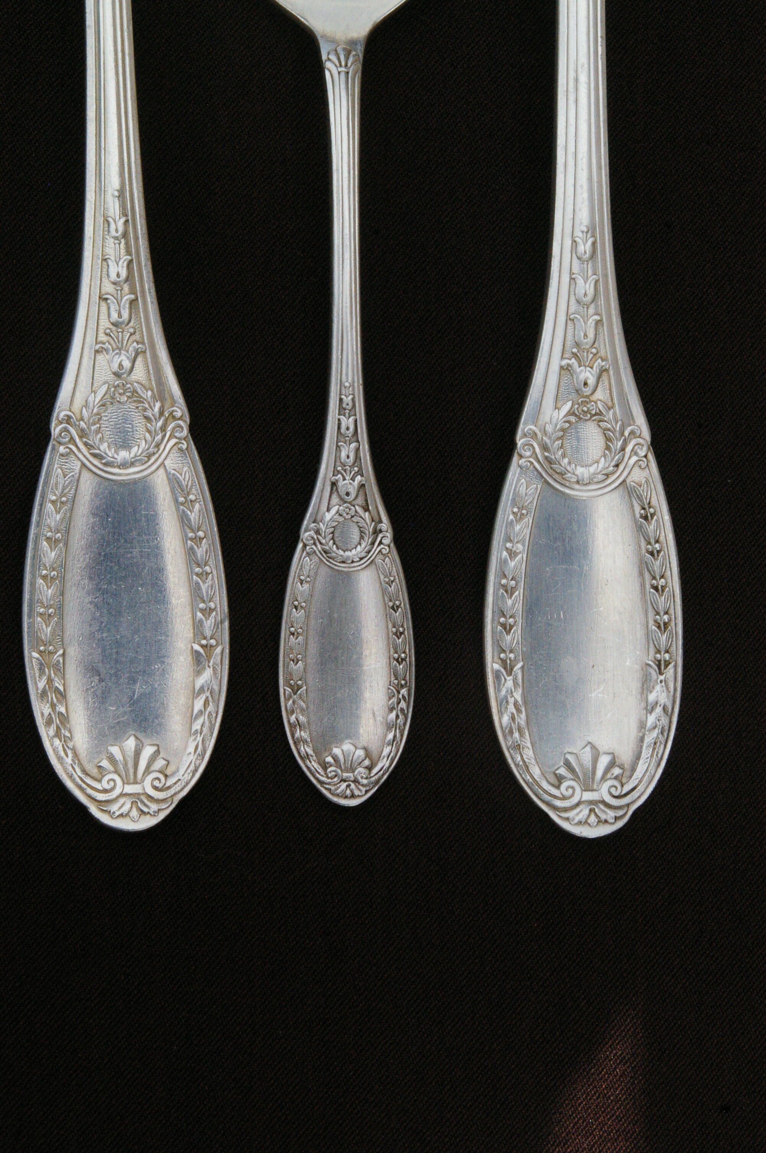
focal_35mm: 39
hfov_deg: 34.1
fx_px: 1247
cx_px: 383
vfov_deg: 49.6
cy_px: 576
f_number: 13
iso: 1600
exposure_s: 1/500
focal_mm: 26
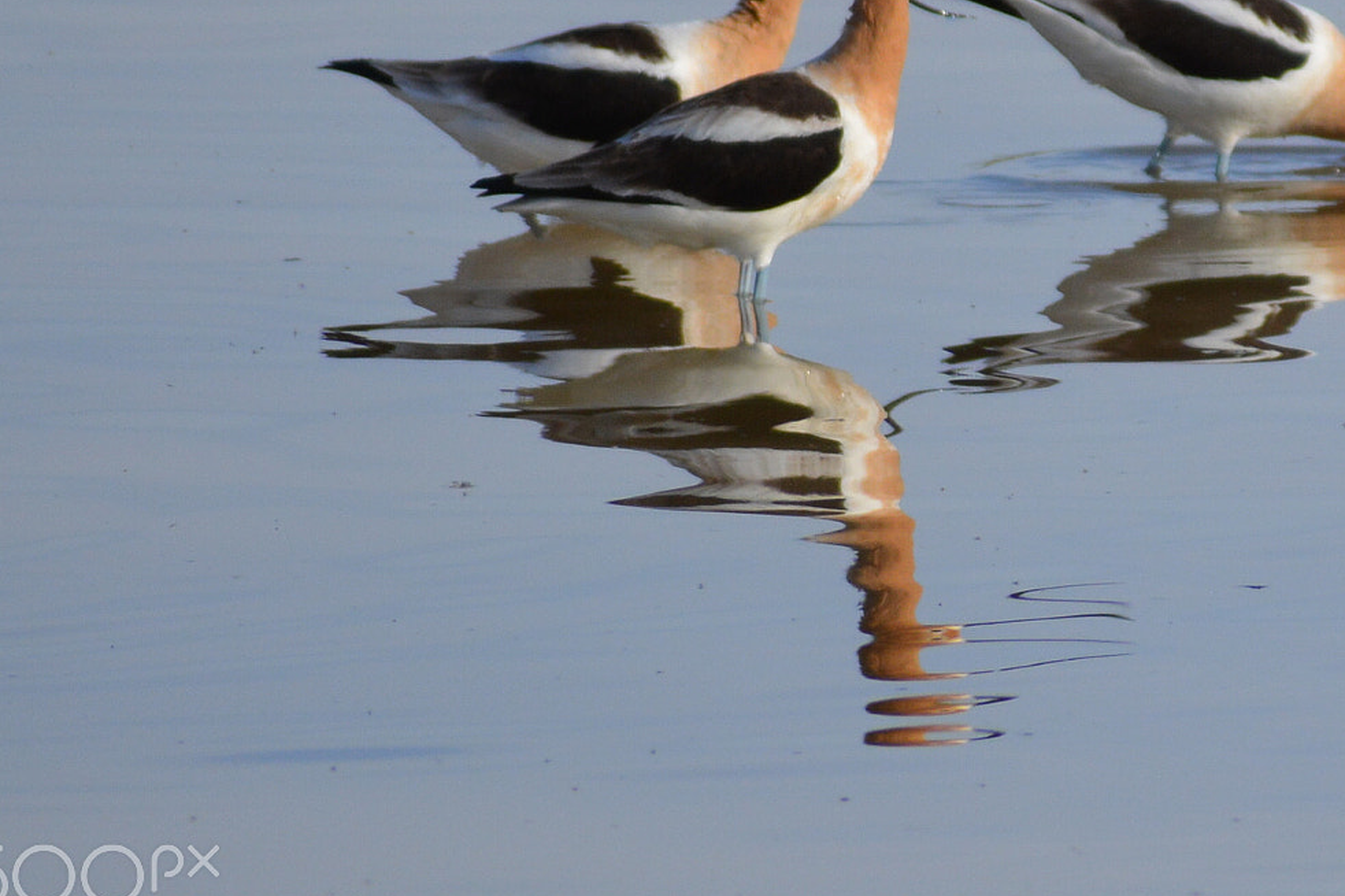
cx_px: 975
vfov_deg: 1.9
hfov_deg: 2.8
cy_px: 327
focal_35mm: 733
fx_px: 27375
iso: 400
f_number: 6.3
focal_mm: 300
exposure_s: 1/1600
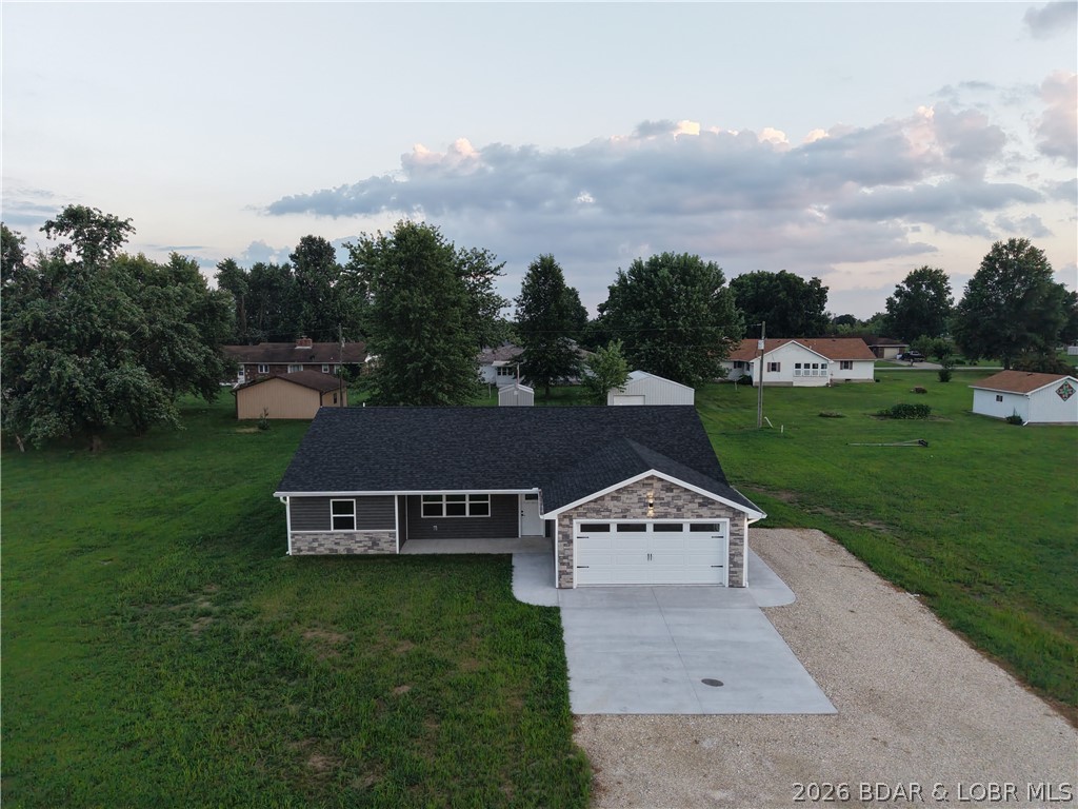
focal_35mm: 24
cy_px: 404
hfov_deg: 71.6
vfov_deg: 56.8
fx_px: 747
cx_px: 539
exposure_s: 1/120
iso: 100
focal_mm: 8.67
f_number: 1.8
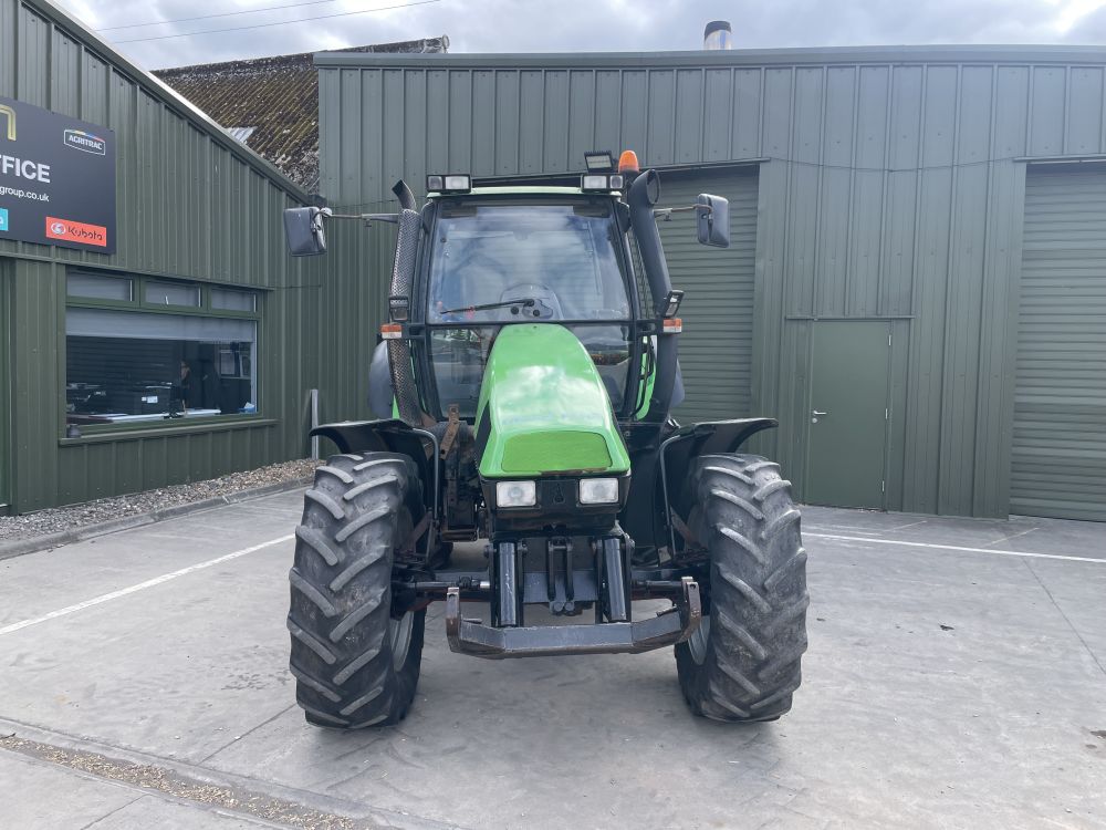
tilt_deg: -1.5
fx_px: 831
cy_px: 415
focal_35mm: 26
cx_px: 553
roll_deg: +0.0
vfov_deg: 53.1
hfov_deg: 67.3
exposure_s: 1/651
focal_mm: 4.2
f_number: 1.6
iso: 32
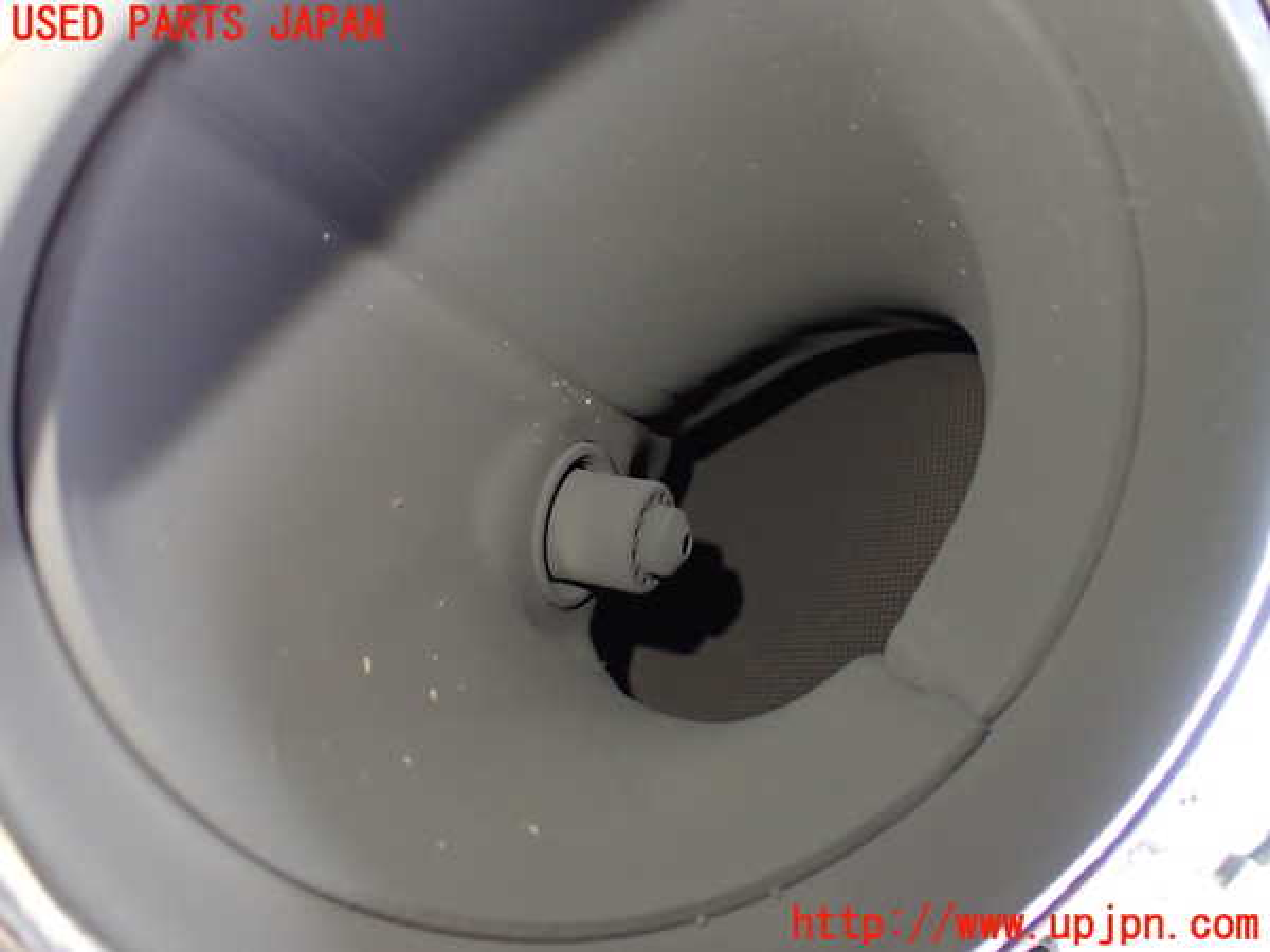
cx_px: 635
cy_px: 476
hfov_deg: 60.0
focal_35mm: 30
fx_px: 1101
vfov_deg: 46.8
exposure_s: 1/30
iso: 800
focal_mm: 5.4
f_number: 2.3
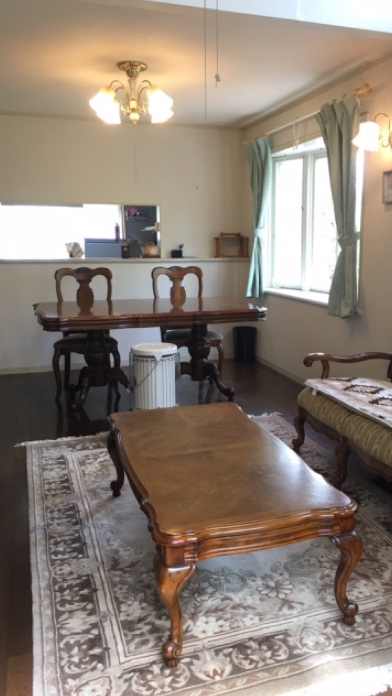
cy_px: 348
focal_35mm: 32
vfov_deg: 61.0
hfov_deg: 36.4
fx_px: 591
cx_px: 248
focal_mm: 4.15
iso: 25
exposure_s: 1/15
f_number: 2.2
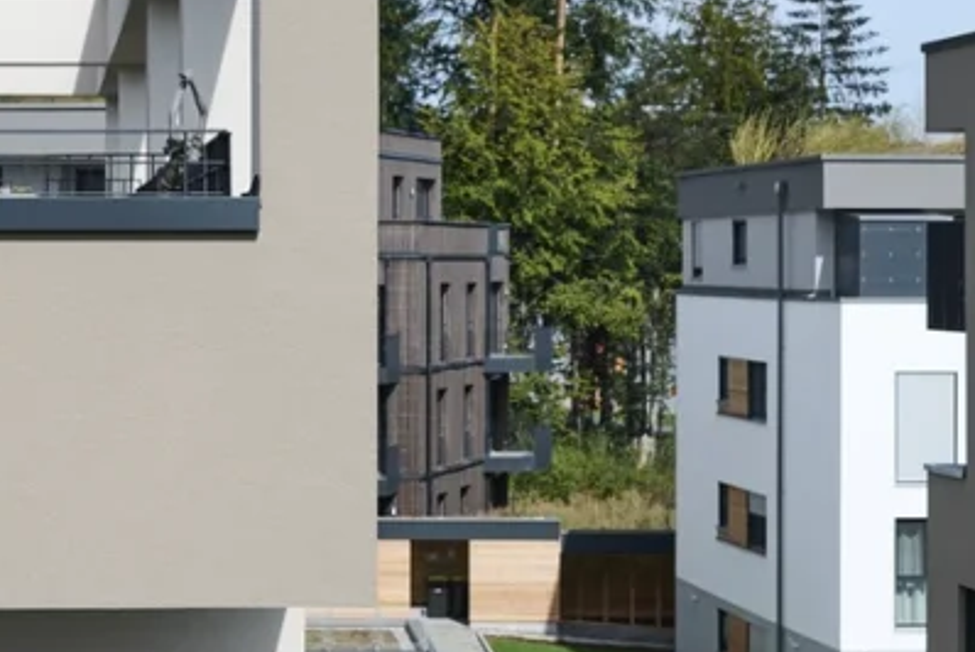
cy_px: 390
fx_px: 3334
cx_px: 66
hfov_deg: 16.4
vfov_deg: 11.2
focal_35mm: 123
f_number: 4
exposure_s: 1/400
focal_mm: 35
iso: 64
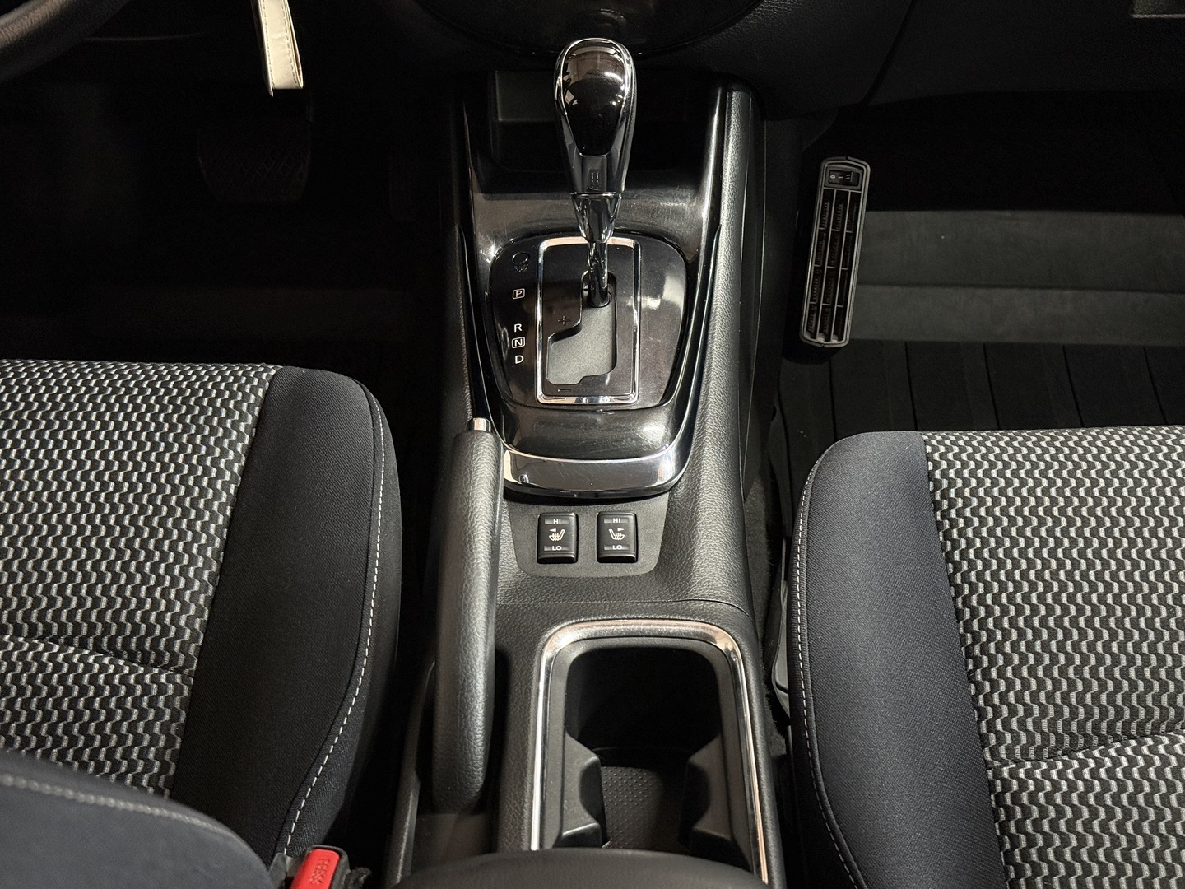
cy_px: 444
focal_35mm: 48
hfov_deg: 39.7
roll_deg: +0.7
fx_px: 1643
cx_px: 592
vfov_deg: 30.3
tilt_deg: -37.6
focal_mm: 6.76
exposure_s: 1/40
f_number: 1.78
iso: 500
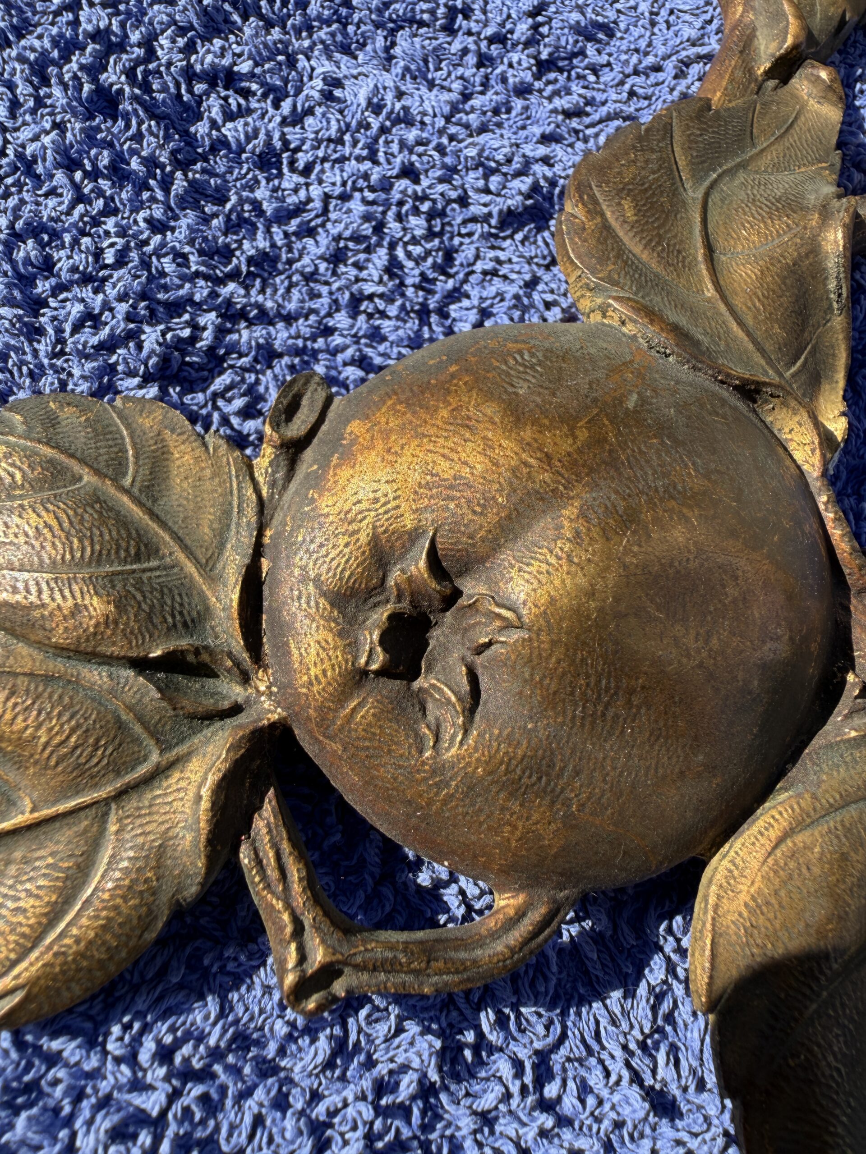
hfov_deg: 56.8
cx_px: 433
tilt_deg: -69.3
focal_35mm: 24
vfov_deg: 71.6
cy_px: 577
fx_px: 801
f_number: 2.2
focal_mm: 2.22
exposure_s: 1/777
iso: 32
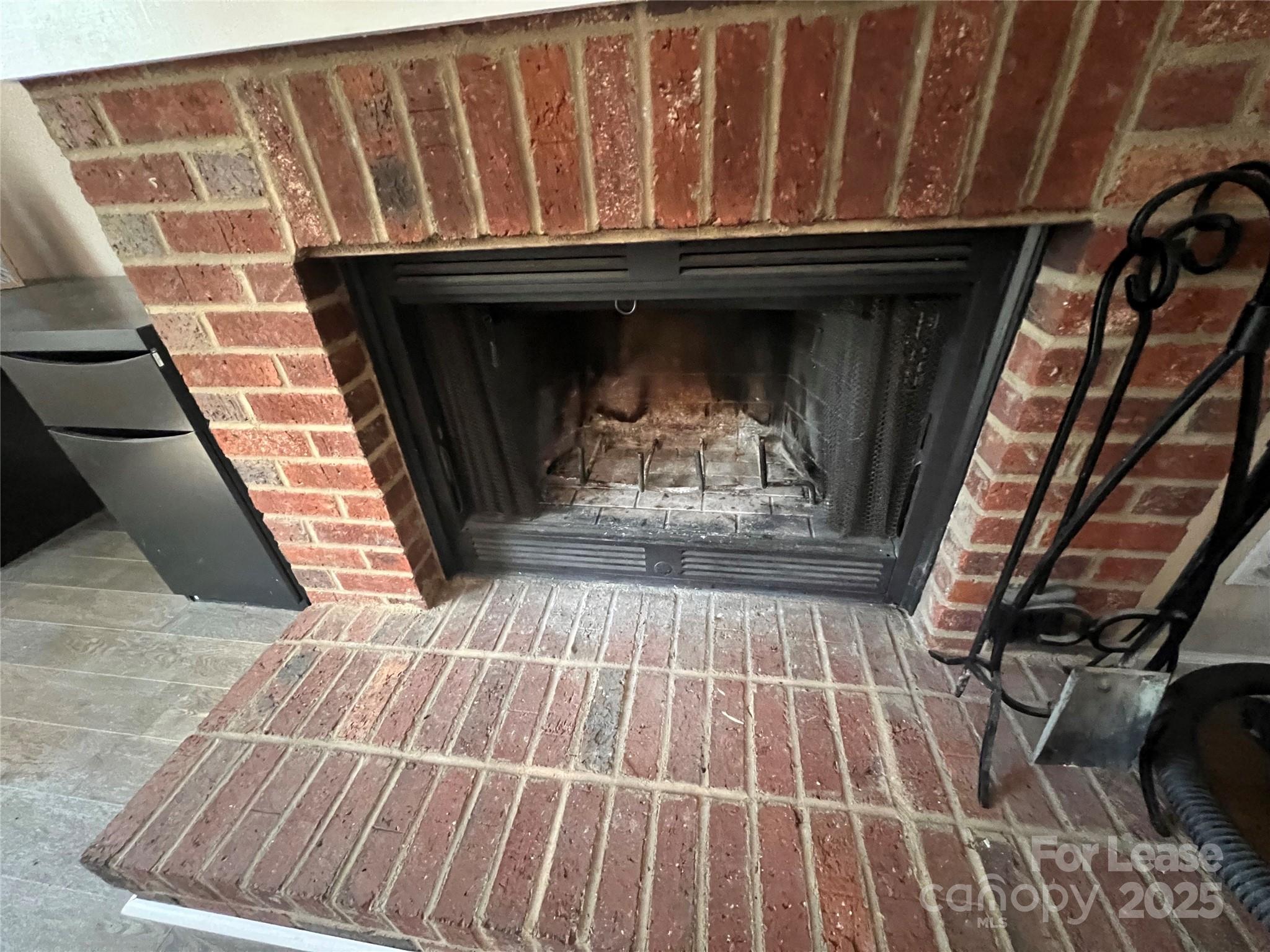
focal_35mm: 13
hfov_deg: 106.2
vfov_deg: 89.9
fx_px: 477
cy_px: 476
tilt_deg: -32.6
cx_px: 635
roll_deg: +3.8
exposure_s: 1/30
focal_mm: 1.57
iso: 1250
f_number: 1.8
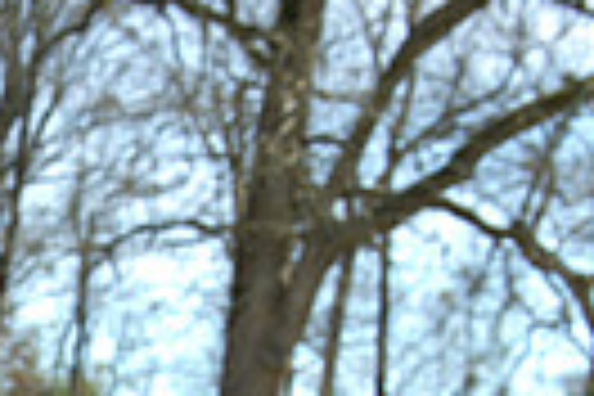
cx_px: -418
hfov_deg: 12.4
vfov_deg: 8.6
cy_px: 698
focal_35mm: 154
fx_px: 2541
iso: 100
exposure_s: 1/80
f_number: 10
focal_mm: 35
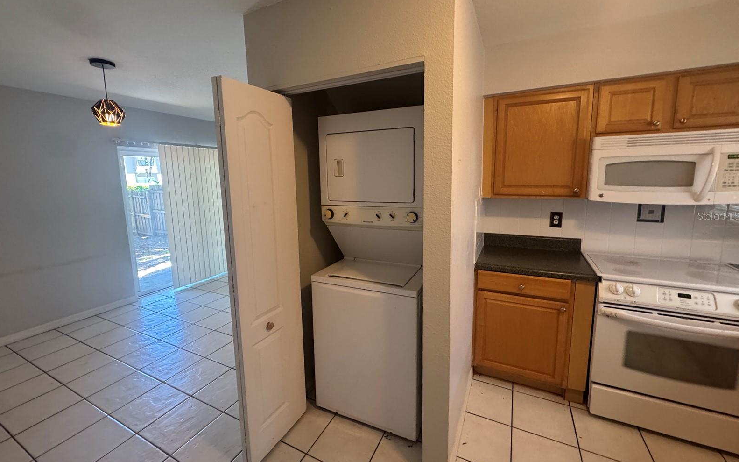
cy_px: 216
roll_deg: +0.5
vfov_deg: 74.7
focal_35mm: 15
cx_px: 368
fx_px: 302
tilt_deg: -6.7
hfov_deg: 101.5
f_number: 2.2
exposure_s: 1/60
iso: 320
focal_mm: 2.22
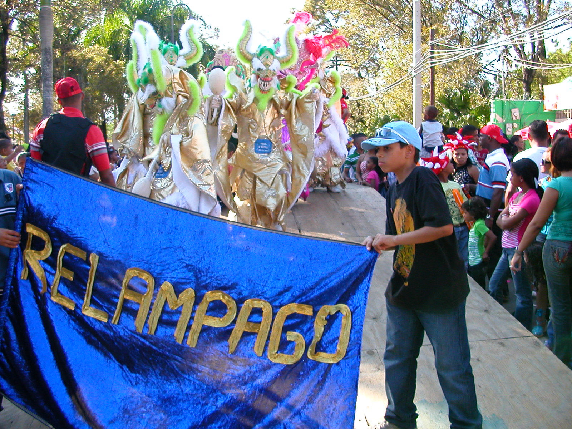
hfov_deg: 50.1
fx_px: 611
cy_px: 214
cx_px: 286
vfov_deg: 38.7
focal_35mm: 37
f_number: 2.7
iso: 100
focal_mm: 5.6
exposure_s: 1/209
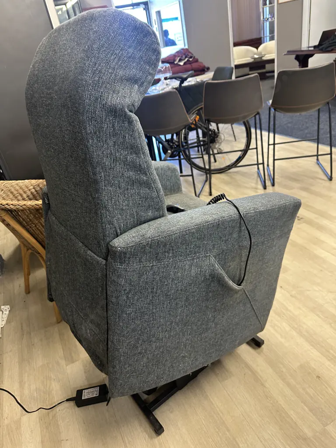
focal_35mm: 24
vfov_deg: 71.6
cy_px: 224
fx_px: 311
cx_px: 168
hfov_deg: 56.8
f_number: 1.78
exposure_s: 1/50
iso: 250
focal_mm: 6.86
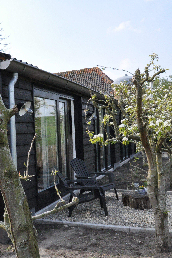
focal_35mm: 41
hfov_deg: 32.2
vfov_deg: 47.4
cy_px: 129
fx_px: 294
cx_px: 50
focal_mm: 18
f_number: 13
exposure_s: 1/640
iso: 1250
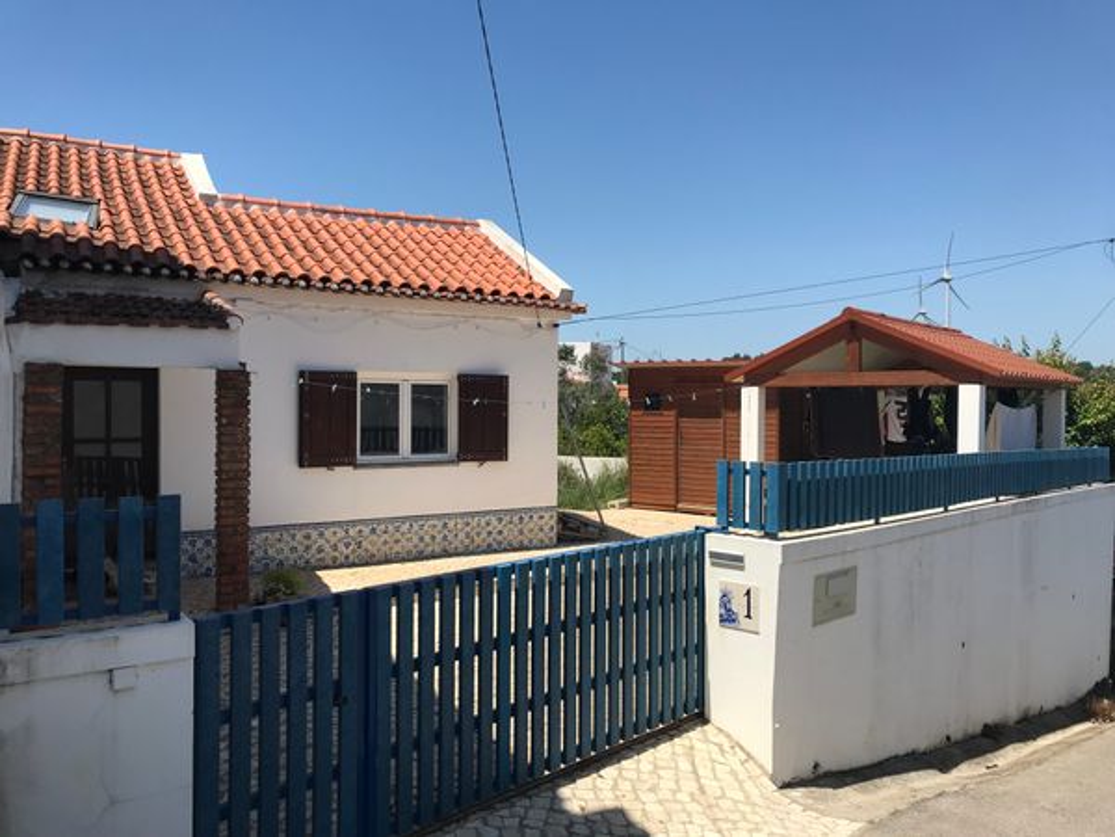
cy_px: 418
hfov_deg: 63.4
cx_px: 558
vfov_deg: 49.7
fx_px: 902
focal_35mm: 28
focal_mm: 3.99
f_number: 1.8
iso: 20
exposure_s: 1/2591
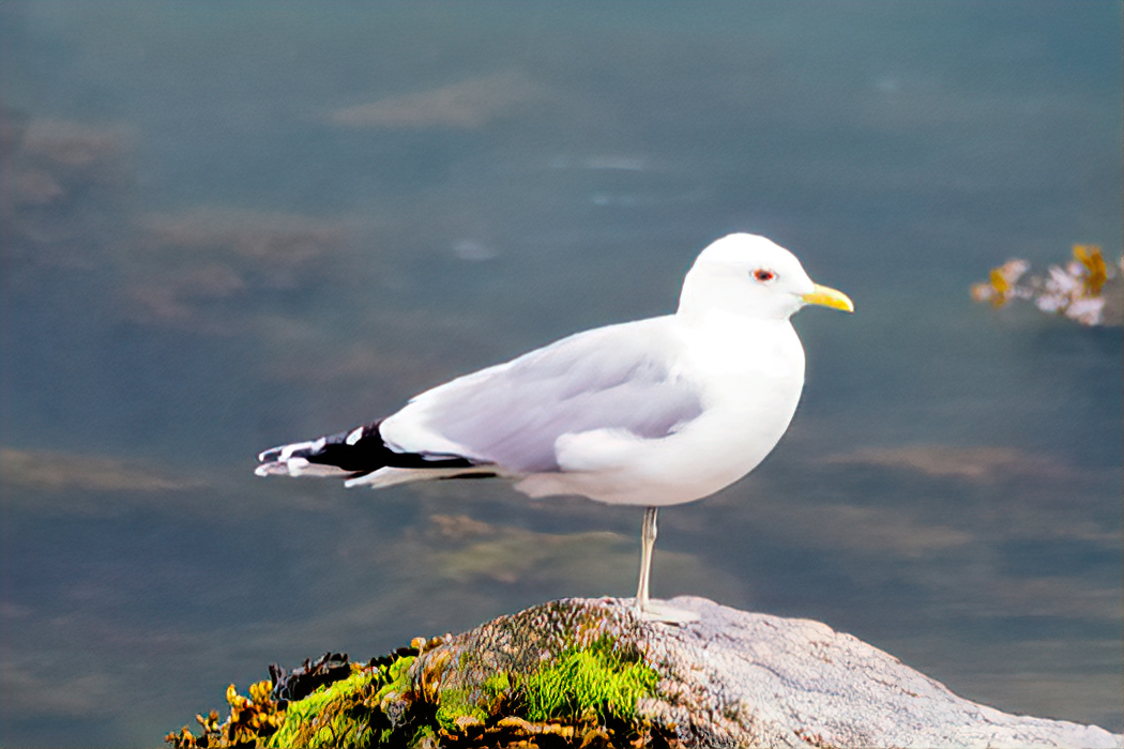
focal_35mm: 900
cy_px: 374
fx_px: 28098
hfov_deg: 2.3
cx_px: 562
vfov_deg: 1.5
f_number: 6.3
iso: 3200
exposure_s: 1/125
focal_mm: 600
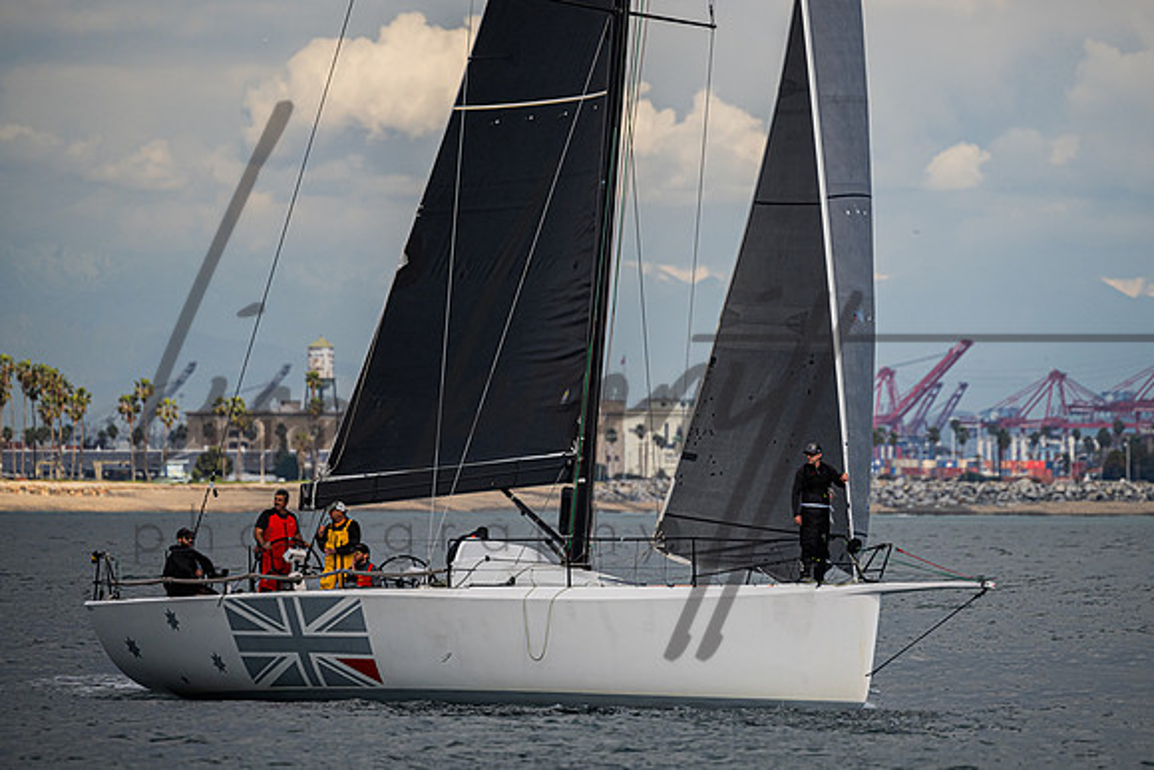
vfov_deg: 2.8
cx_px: 686
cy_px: 312
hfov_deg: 4.3
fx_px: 15531
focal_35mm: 484
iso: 400
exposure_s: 1/3200
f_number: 5.6
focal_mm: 400
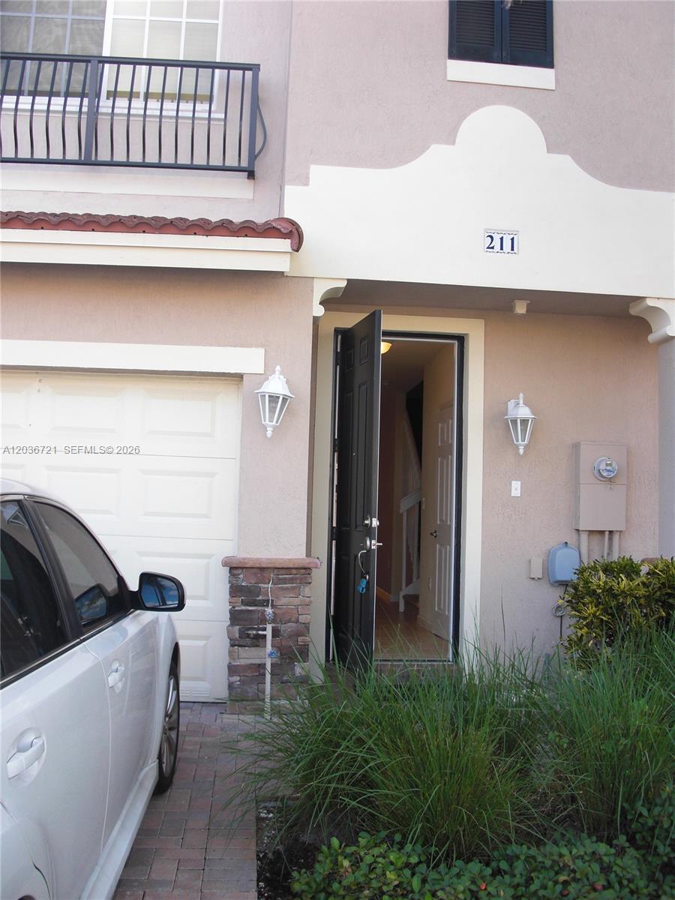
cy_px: 450
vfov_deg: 51.4
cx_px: 338
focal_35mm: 36
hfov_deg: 39.7
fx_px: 936
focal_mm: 6.3
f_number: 2.8
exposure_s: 1/125
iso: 50
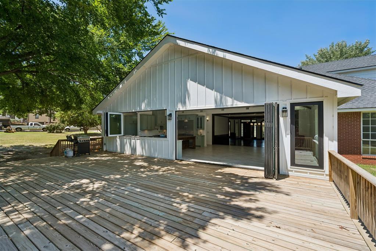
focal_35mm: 16
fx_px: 167
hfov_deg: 96.7
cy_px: 126
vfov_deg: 73.7
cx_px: 188
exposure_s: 1/160
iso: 200
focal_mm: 16
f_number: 8
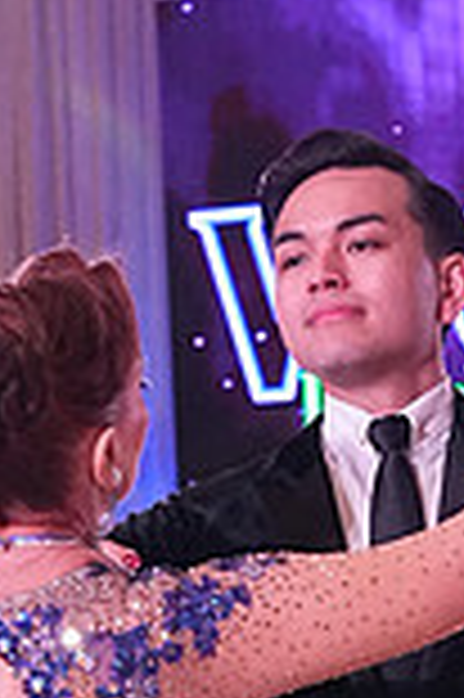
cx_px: 142
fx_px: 5658
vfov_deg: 7.0
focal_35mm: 292
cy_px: 1049
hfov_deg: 4.7
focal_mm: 52
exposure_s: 1/250
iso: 3200
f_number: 6.3
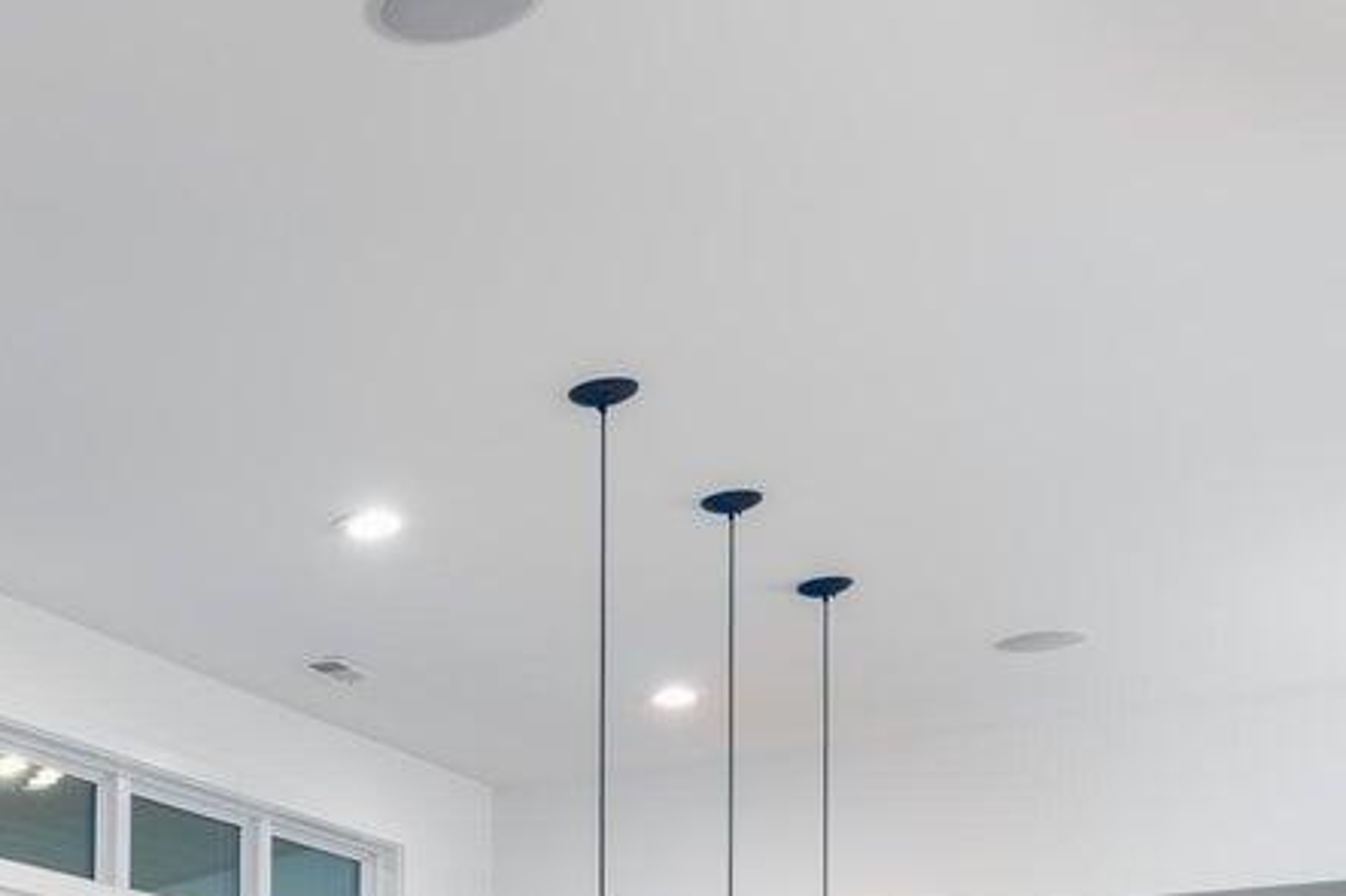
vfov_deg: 20.5
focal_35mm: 59
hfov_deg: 29.4
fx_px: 2205
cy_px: 1233
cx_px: -255
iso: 400
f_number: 5.6
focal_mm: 17
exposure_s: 1/40
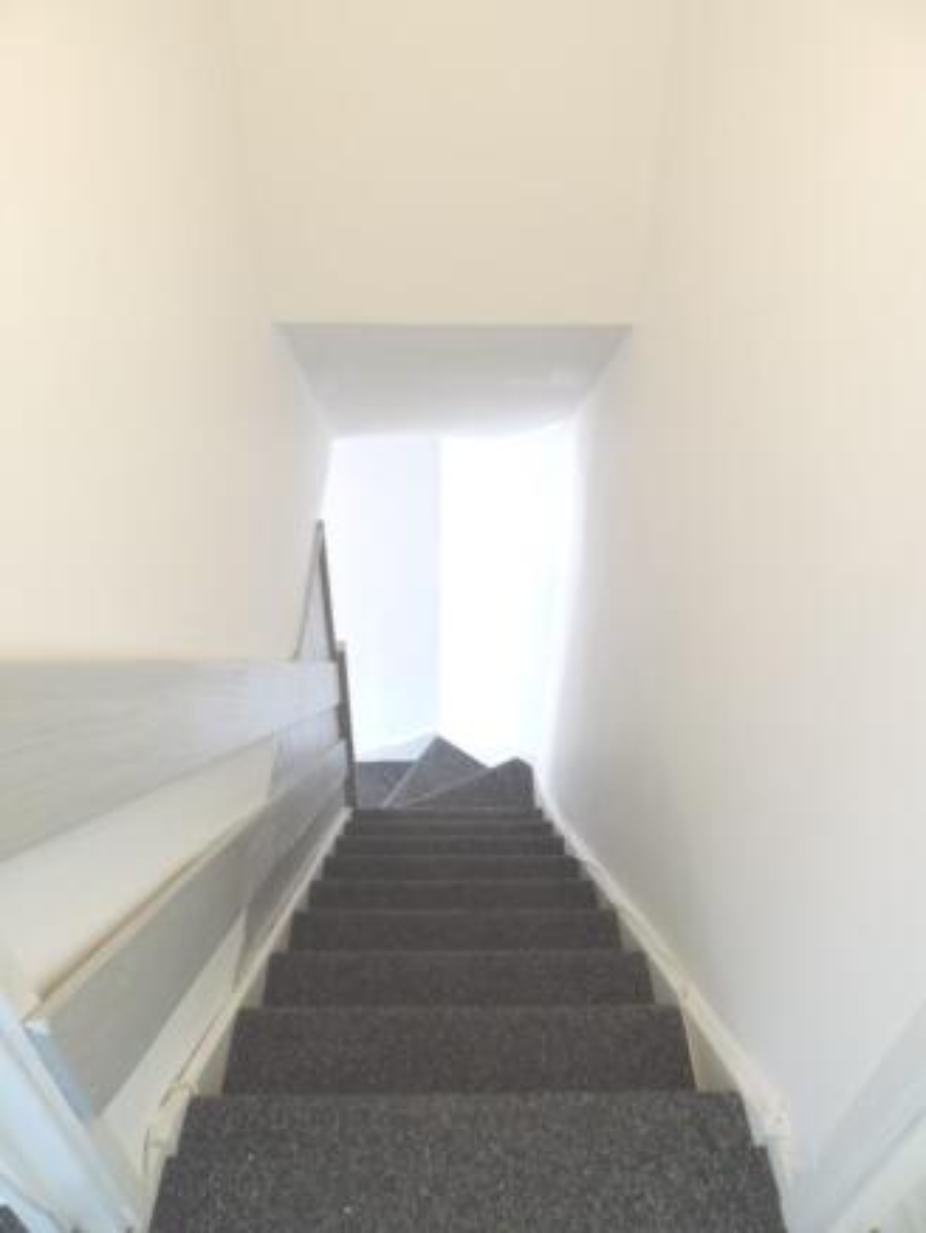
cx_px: 463
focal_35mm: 24
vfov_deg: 71.6
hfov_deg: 56.8
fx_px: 856
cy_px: 616
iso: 220
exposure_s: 1/30
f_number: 3
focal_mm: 4.3
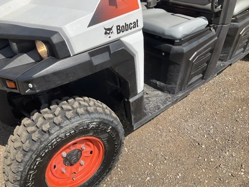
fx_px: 209
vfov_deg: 48.2
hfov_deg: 61.7
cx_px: 124
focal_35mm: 29
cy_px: 94
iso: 25
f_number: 1.8
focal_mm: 3
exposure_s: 1/1221
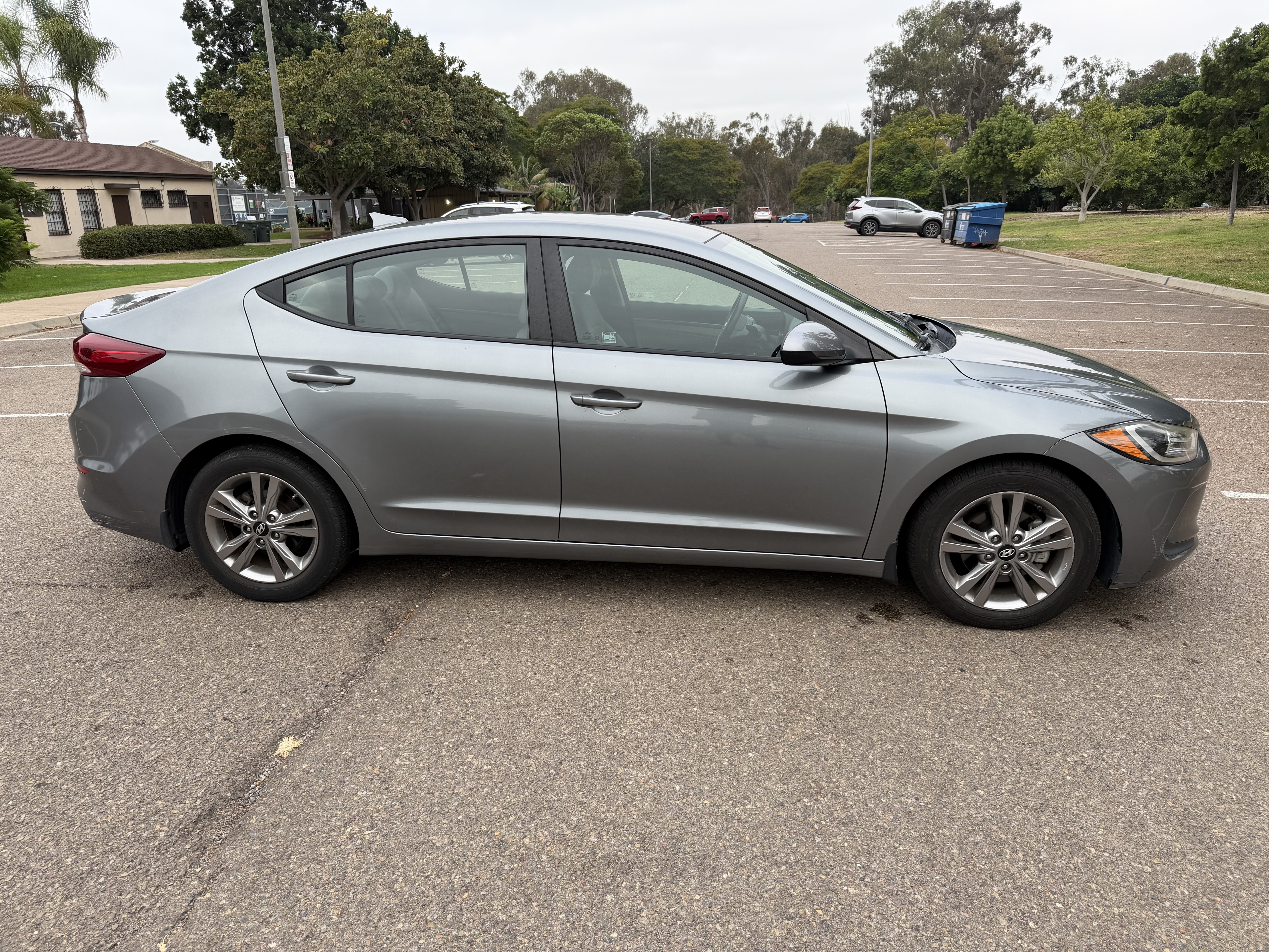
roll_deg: +1.8
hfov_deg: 71.6
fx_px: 880
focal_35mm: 24
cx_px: 634
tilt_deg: -15.8
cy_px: 476
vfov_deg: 56.8
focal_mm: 6.76
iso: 80
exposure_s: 1/336
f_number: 1.78
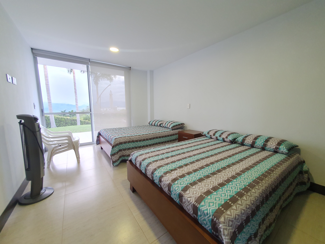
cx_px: 162
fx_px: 122
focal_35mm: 13
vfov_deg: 89.9
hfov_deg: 106.2
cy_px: 122
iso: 125
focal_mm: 1.8
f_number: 2.2
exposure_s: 1/60
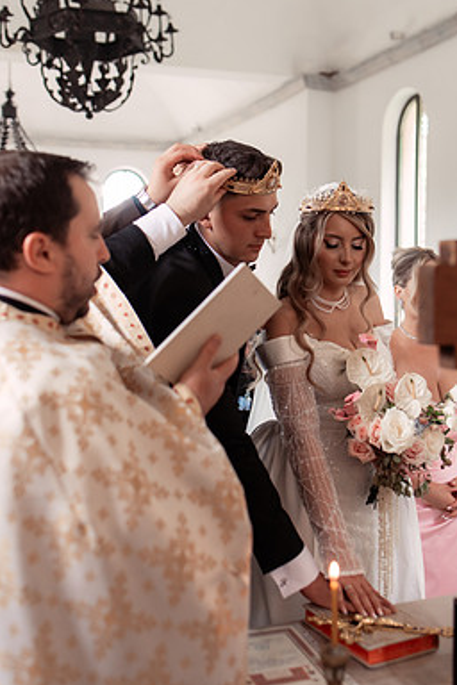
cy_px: 312
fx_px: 781
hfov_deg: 32.6
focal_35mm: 41
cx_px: 252
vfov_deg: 47.4
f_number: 2.8
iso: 1000
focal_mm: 35
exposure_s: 1/320
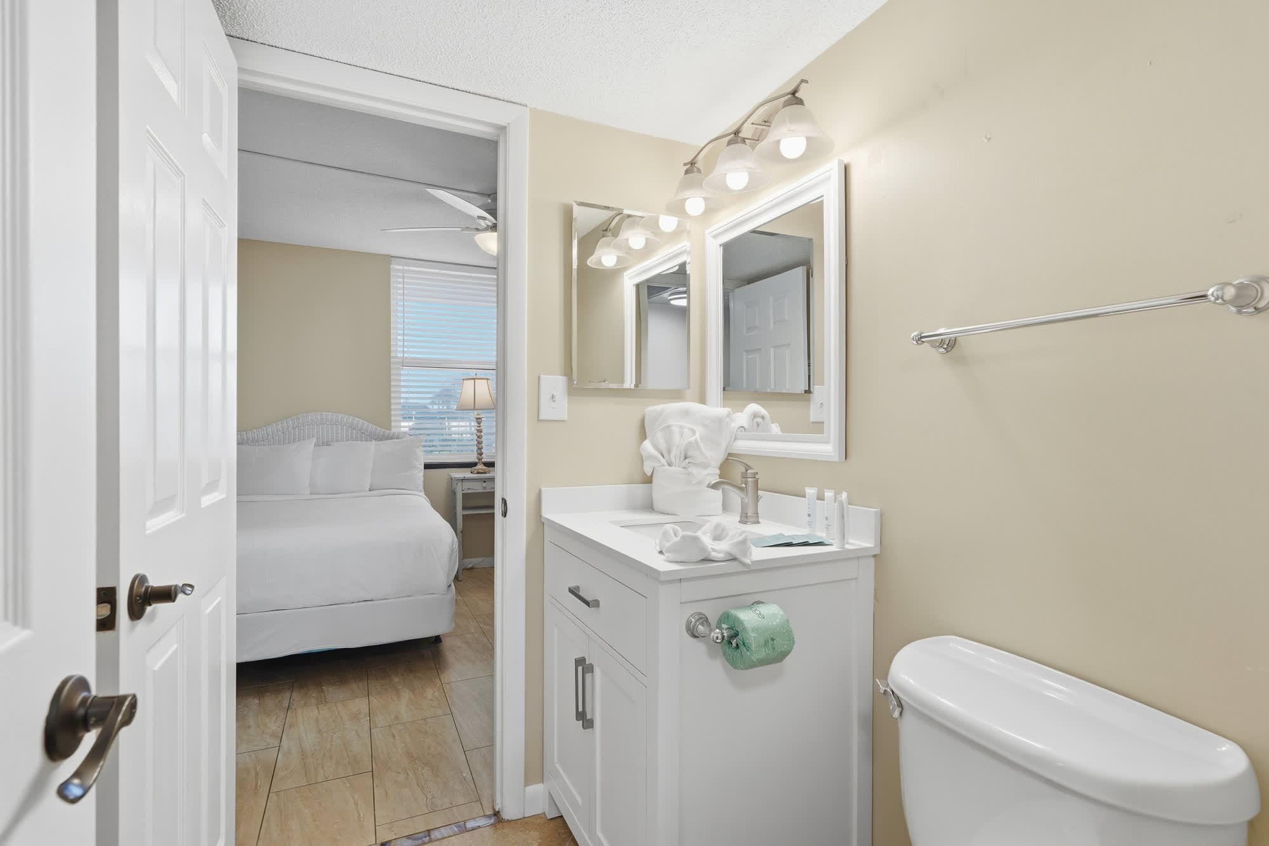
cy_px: 423
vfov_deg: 70.4
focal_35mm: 17
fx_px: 599
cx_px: 634
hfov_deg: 93.3
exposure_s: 1/400
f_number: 8
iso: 400
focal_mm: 17
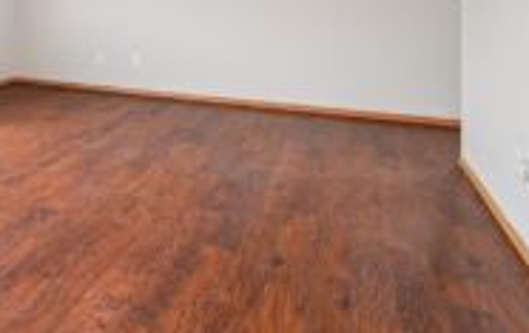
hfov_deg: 47.1
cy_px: 7
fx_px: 506
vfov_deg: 33.6
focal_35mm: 35
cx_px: 14
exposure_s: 1/200
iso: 1600
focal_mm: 16
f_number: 8
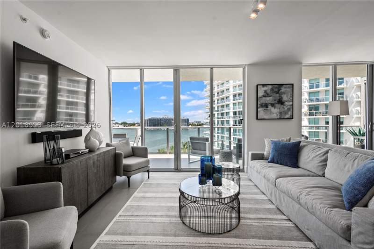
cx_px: 187
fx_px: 156
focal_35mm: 15
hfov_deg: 100.4
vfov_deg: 77.3
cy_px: 124
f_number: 9
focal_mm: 10
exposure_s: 1/25
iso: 100
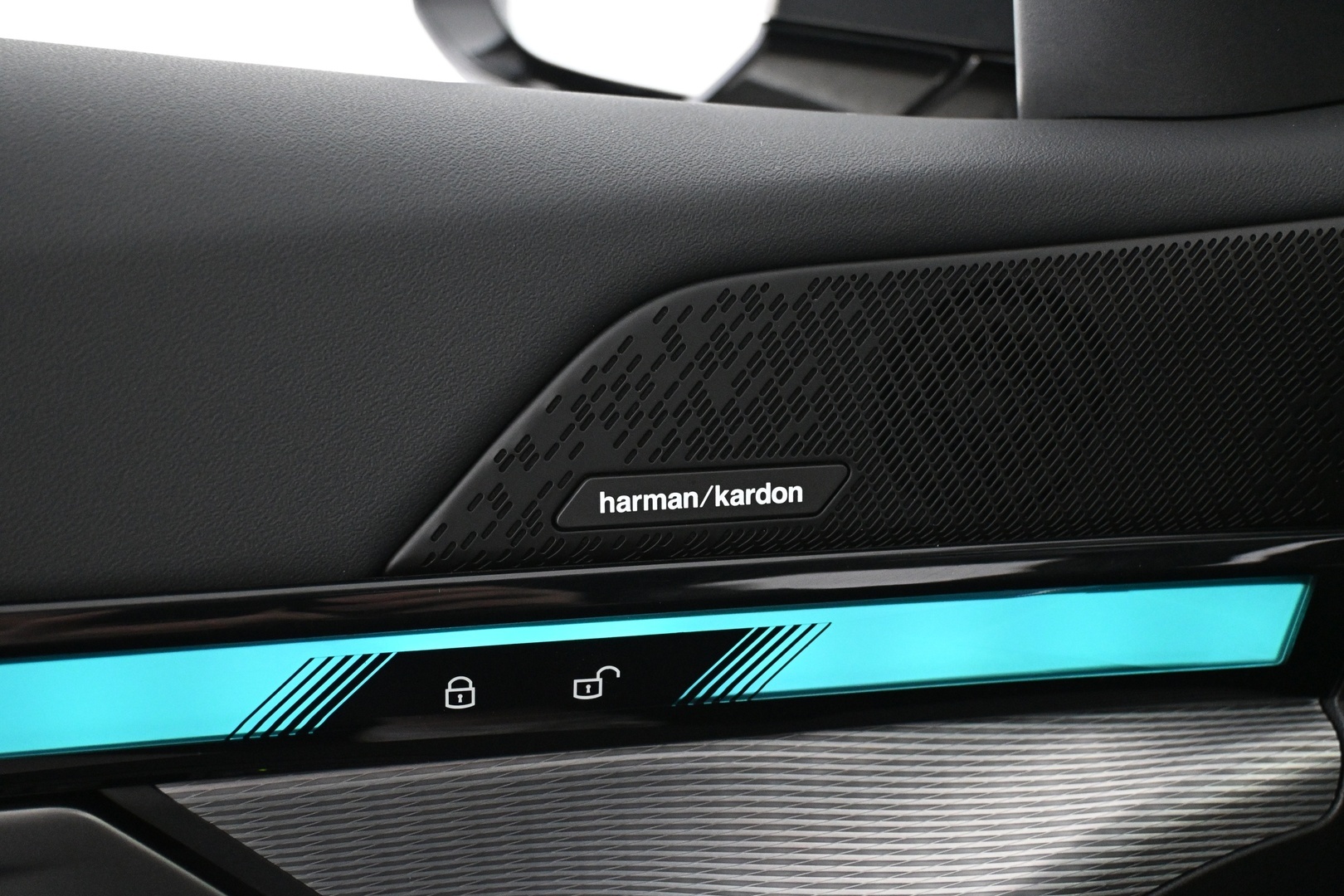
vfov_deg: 27.3
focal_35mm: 50
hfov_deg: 40.0
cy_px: 448
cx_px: 672
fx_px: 1848
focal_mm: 33
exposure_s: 1/30
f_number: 5
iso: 4000
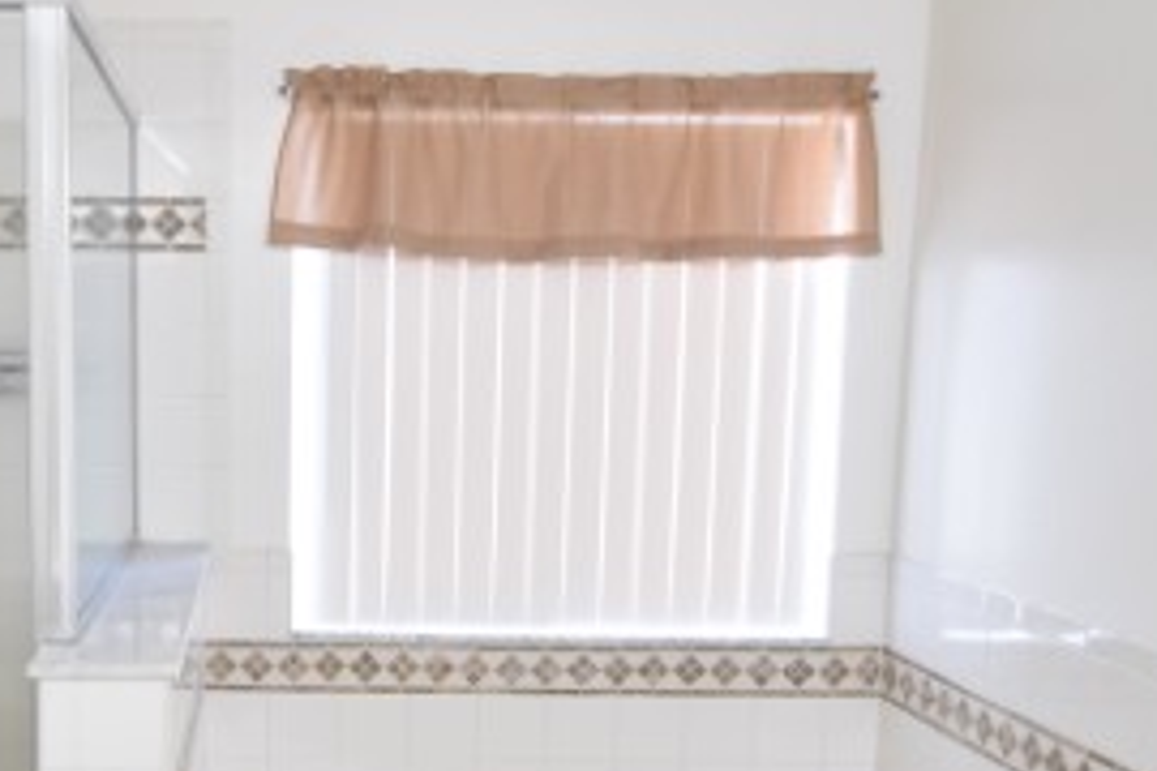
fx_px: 1285
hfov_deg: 46.8
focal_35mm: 40
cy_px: 493
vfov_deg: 33.2
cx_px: 296
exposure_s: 1/60
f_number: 3.5
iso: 800
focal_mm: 10
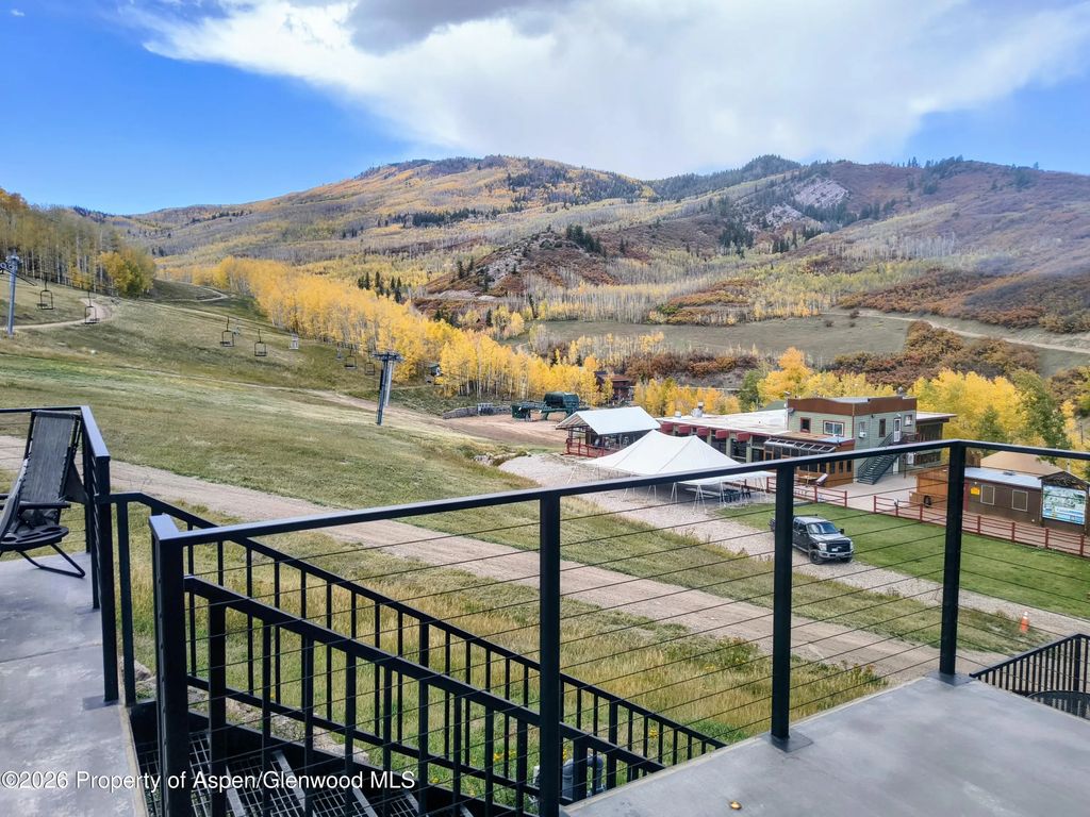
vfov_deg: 56.8
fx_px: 756
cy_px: 408
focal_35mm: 24
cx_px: 545
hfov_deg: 71.6
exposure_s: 1/960
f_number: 1.8
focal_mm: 5.56
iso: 101
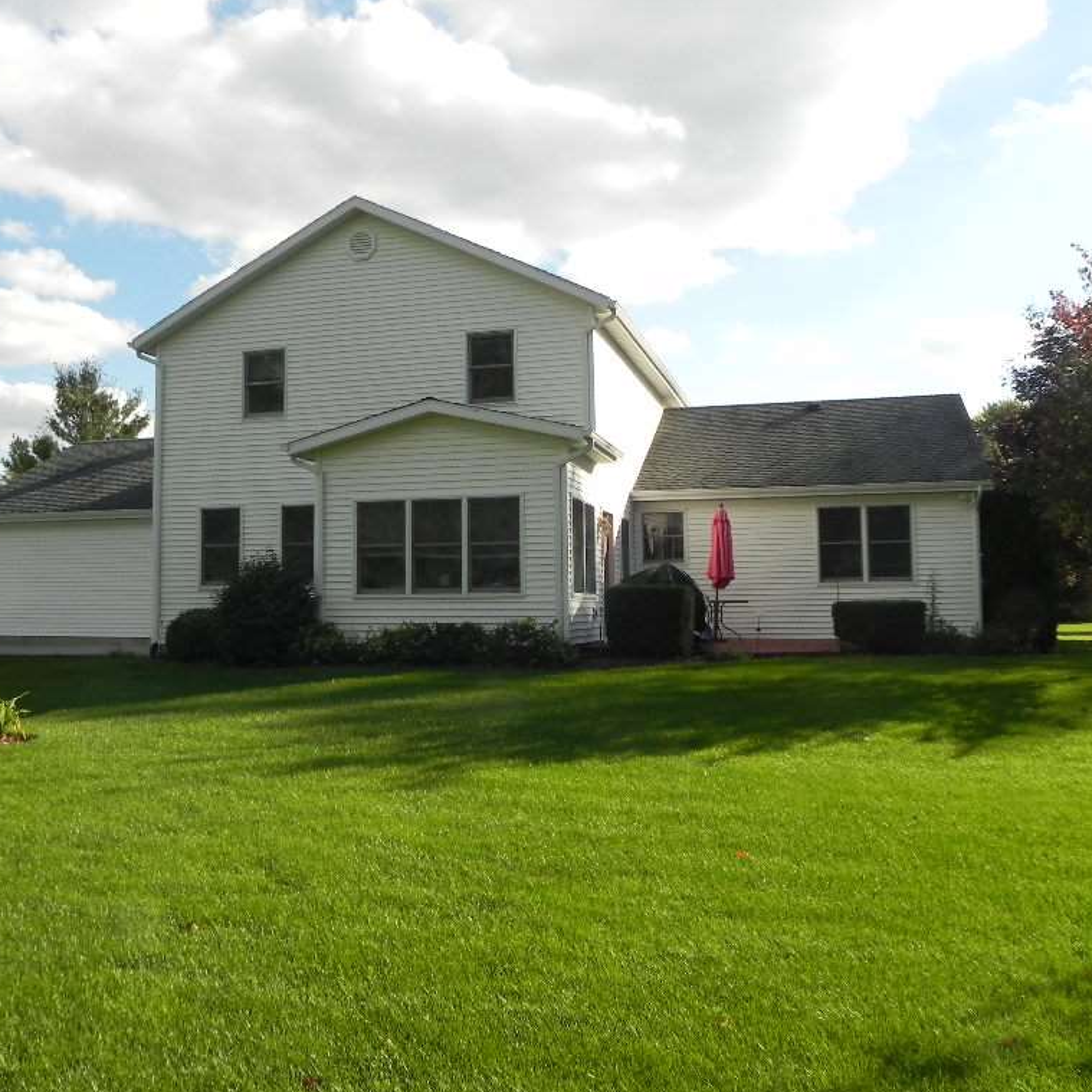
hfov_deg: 52.3
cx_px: 460
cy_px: 548
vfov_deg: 52.5
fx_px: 1106
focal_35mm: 31
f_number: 5.6
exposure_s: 1/372
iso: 160
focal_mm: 4.6
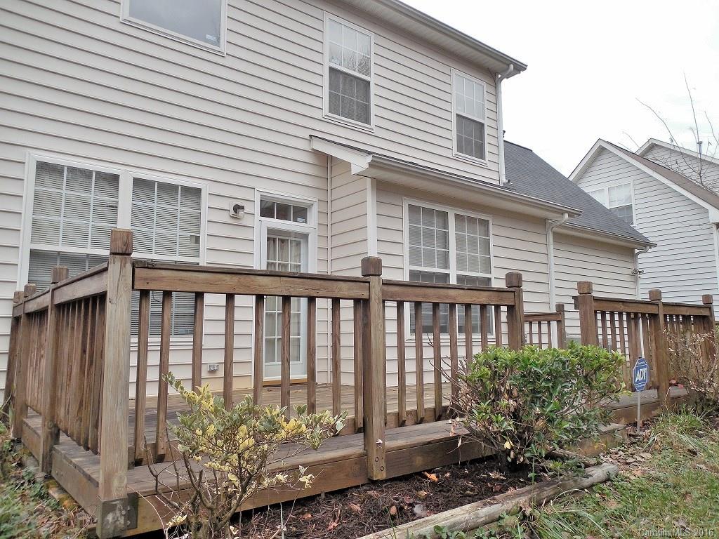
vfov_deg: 54.9
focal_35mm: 25
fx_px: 519
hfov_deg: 69.4
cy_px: 270
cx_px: 360
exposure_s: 1/80
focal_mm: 4.5
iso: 125
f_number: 3.3
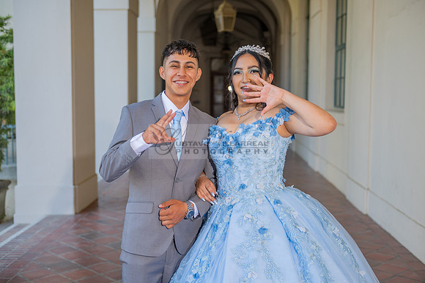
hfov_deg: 41.1
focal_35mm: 48
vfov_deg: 28.1
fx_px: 567
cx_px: 212
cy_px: 142
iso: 200
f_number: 3.2
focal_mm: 48
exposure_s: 1/200
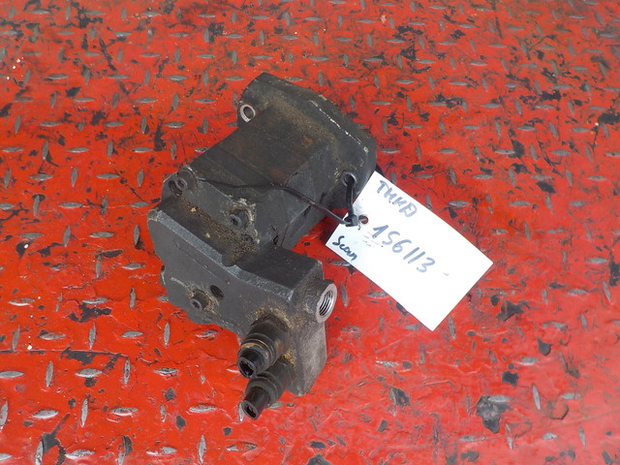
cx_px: 310
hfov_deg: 60.0
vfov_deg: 46.8
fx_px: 537
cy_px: 232
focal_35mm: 30
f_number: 3.3
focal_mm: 4.1
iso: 125
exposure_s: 1/100
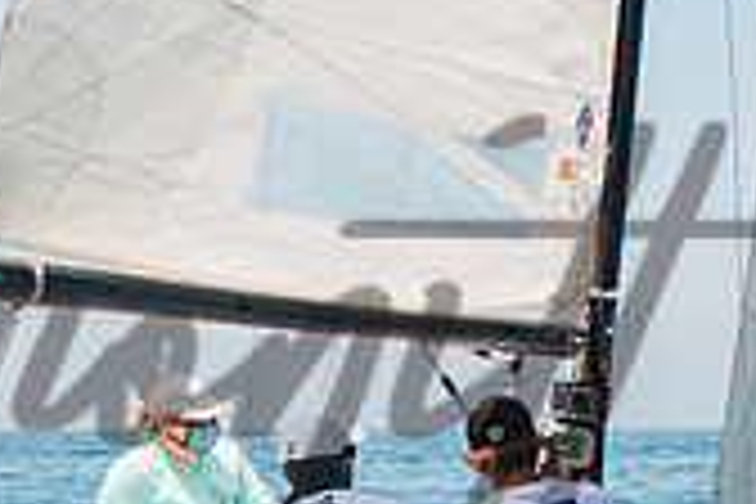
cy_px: 335
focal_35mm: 151
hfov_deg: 13.5
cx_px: 81
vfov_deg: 9.1
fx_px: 3171
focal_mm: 28
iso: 100
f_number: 4.5
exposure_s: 1/320
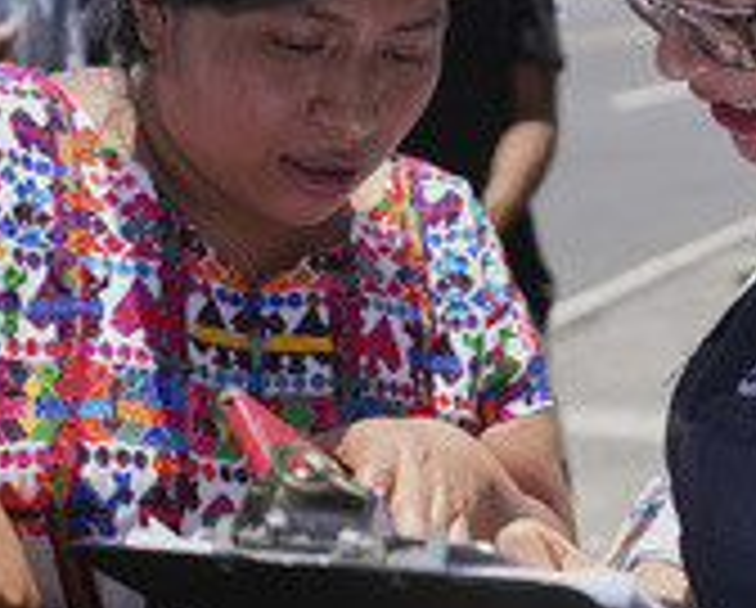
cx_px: 477
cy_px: 250
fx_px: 2241
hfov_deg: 19.1
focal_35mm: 100
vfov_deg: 15.4
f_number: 2.8
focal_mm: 35
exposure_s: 1/2500
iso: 160
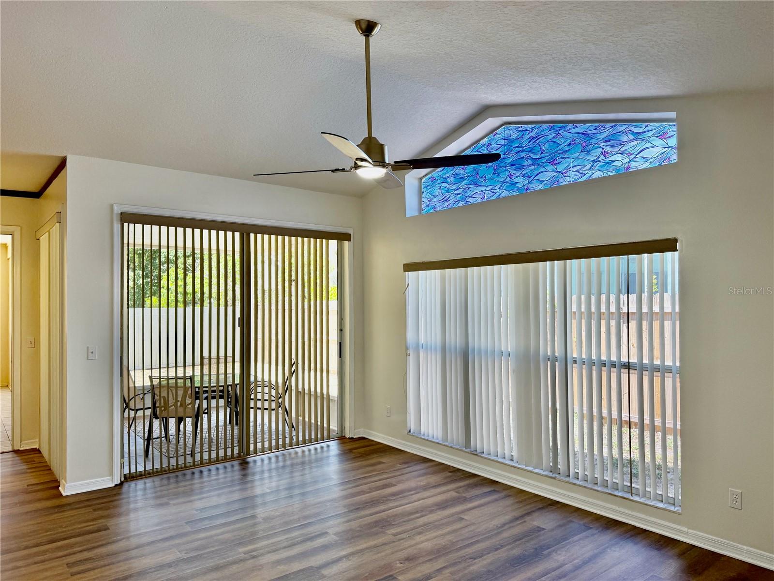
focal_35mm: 24
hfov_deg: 71.6
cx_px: 387
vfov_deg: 56.8
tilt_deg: +0.7
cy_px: 290
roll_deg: +0.1
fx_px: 537
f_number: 1.78
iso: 80
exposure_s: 1/215
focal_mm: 6.76
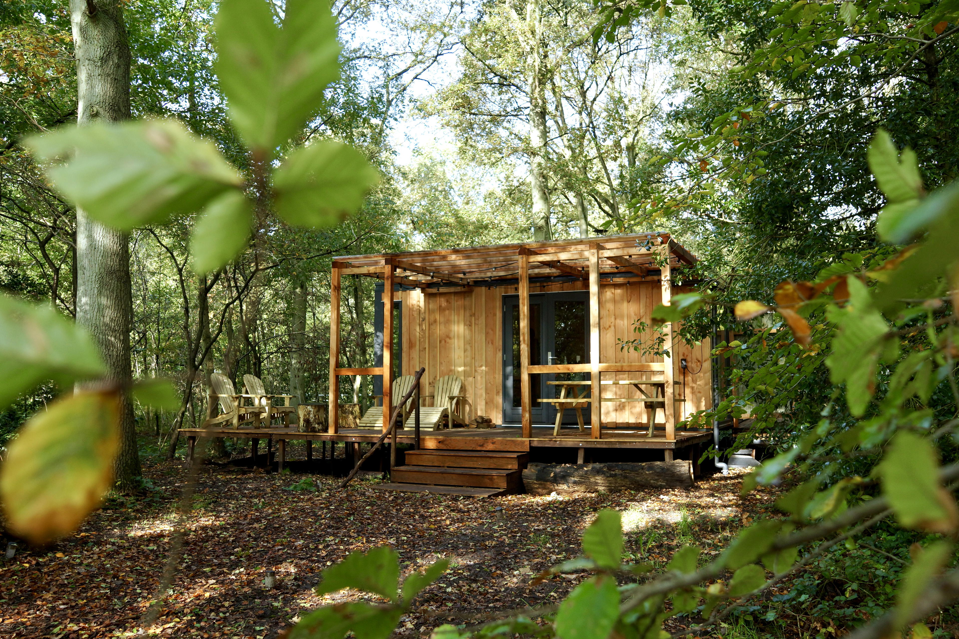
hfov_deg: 61.9
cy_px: 320
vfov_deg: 43.6
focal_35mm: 30
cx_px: 480
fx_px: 799
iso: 200
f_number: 4.5
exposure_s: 1/125
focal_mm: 20
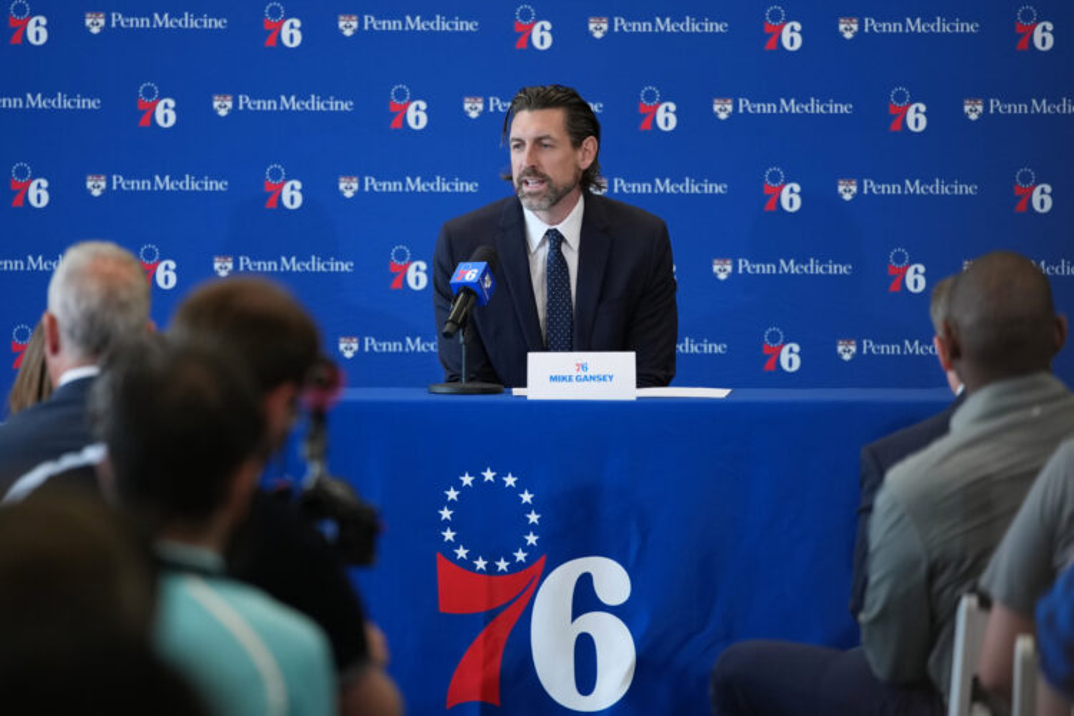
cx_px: 537
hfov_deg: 9.7
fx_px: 6354
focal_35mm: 213
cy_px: 358
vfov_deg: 6.4
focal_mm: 142
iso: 800
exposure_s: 1/800
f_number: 2
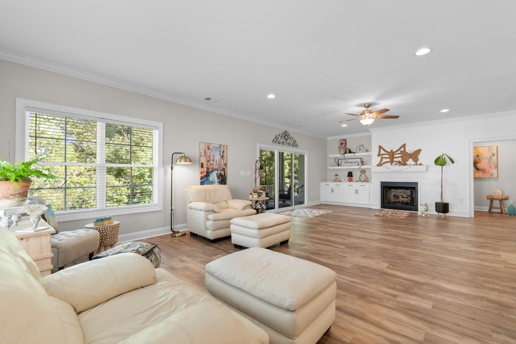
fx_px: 215
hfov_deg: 100.4
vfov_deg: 77.3
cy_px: 172
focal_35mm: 15
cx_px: 258
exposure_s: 1/6
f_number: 4.5
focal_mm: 10
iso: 100
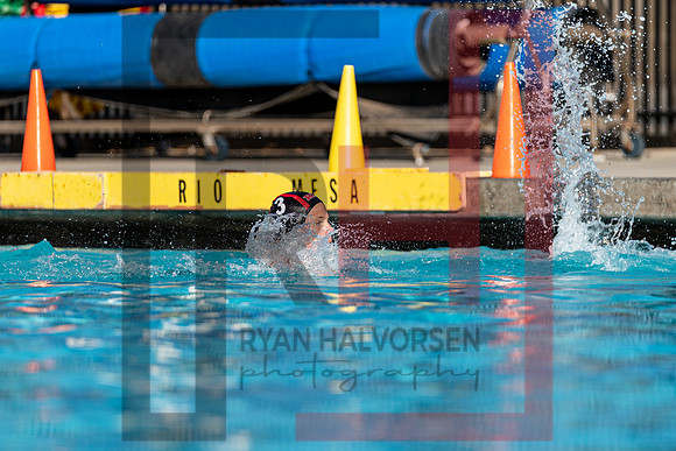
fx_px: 6468
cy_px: 225
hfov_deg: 6.0
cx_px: 300
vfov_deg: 4.0
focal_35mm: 344
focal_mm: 200
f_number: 2.8
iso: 125
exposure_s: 1/3200
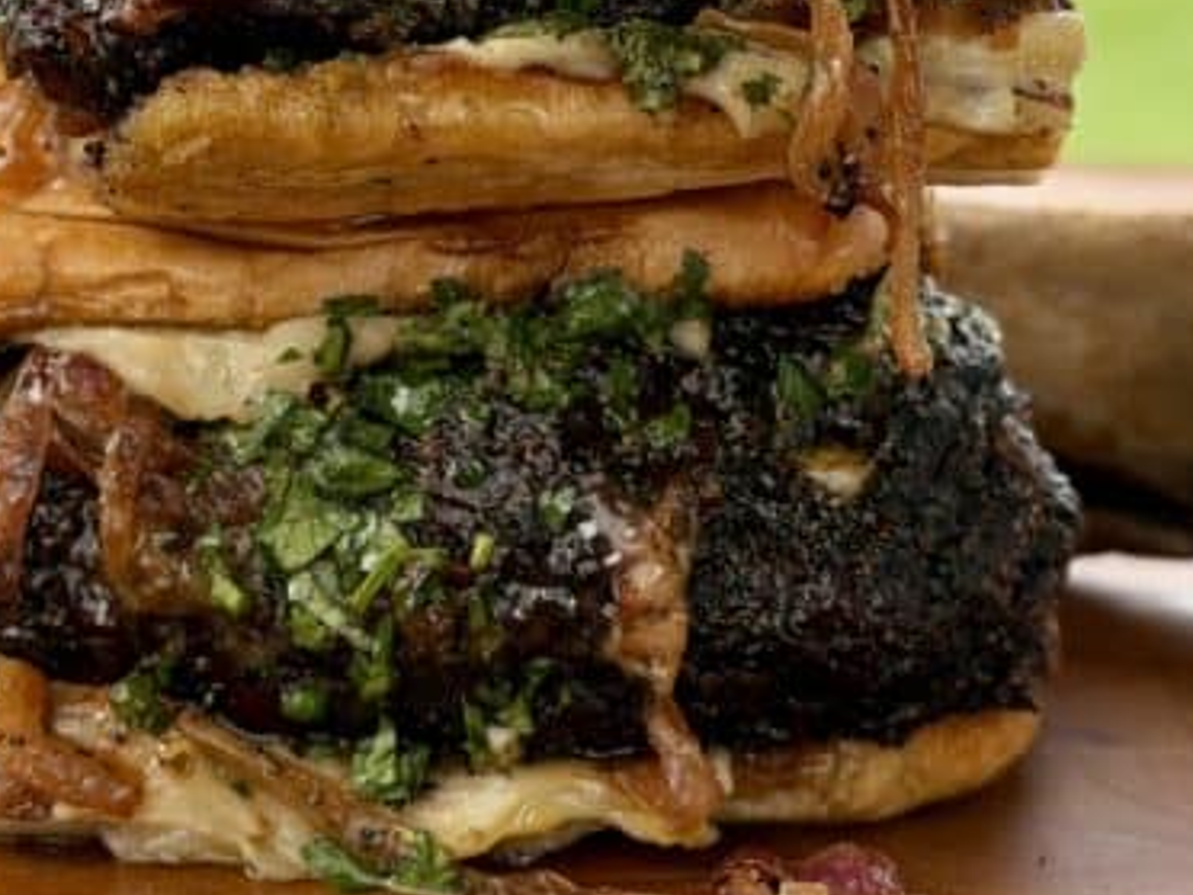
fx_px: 3412
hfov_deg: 19.8
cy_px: 215
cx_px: 468
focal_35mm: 99
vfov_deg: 14.9
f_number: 1.78
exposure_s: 1/1055
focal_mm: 6.76
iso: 64
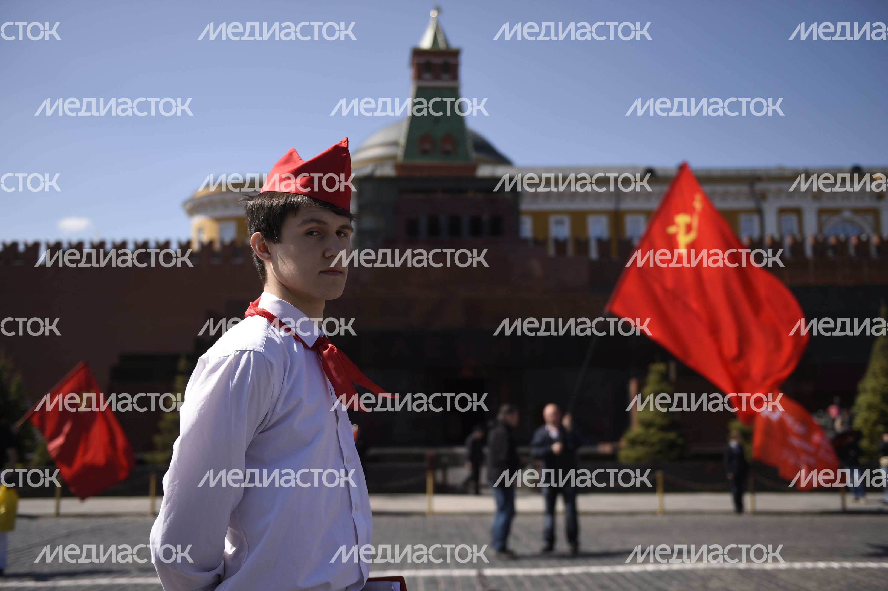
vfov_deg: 37.8
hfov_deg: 54.5
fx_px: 863
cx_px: 444
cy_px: 296
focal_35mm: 35
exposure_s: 1/2500
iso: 100
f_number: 2.8
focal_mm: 35
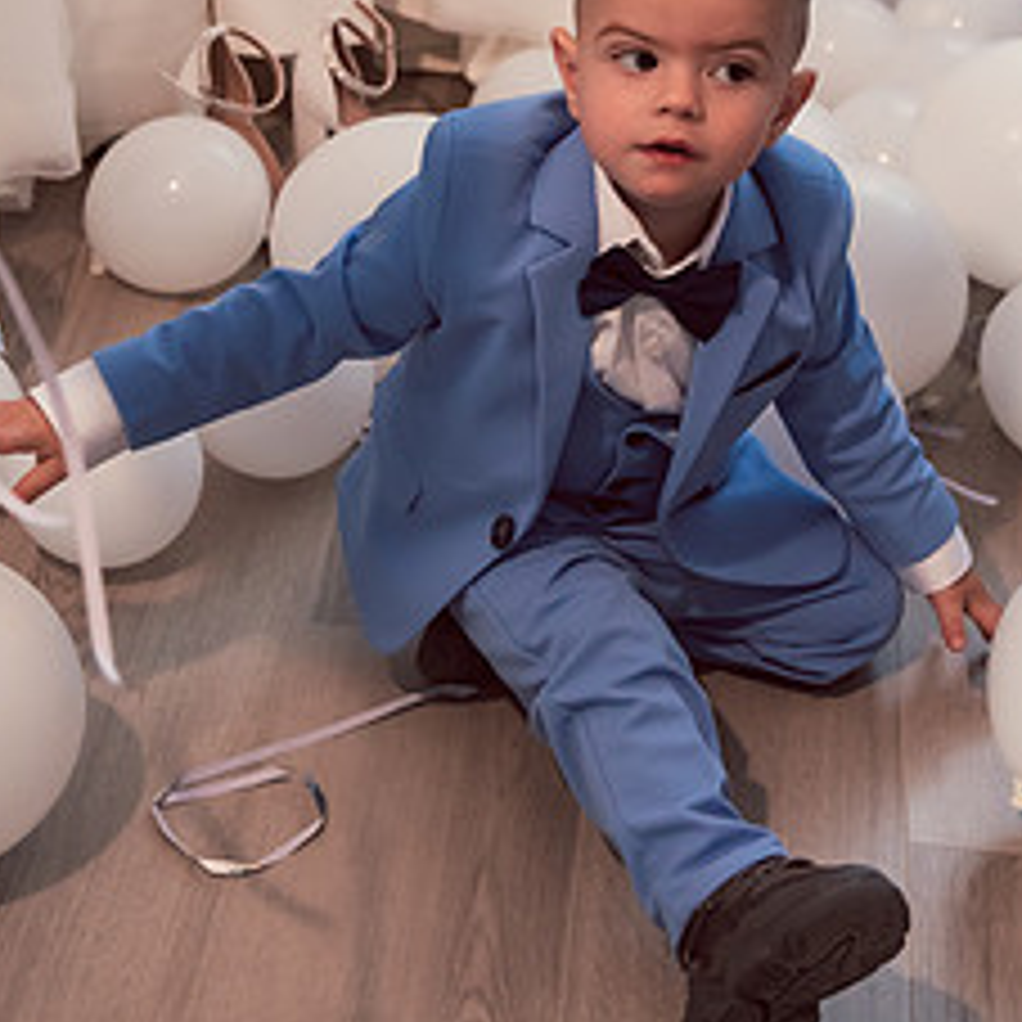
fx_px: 3040
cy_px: 320
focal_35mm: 91
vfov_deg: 19.0
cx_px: 660
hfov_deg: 19.0
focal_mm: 36
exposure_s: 1/200
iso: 800
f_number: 2.8
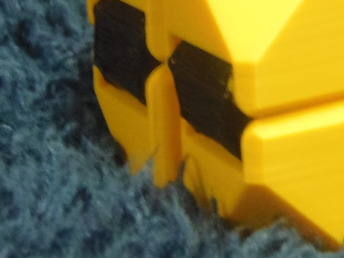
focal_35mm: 185
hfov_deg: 10.6
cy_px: 2
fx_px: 1838
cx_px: 326
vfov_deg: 8.0
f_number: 3.8
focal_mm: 9.1
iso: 400
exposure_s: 1/8
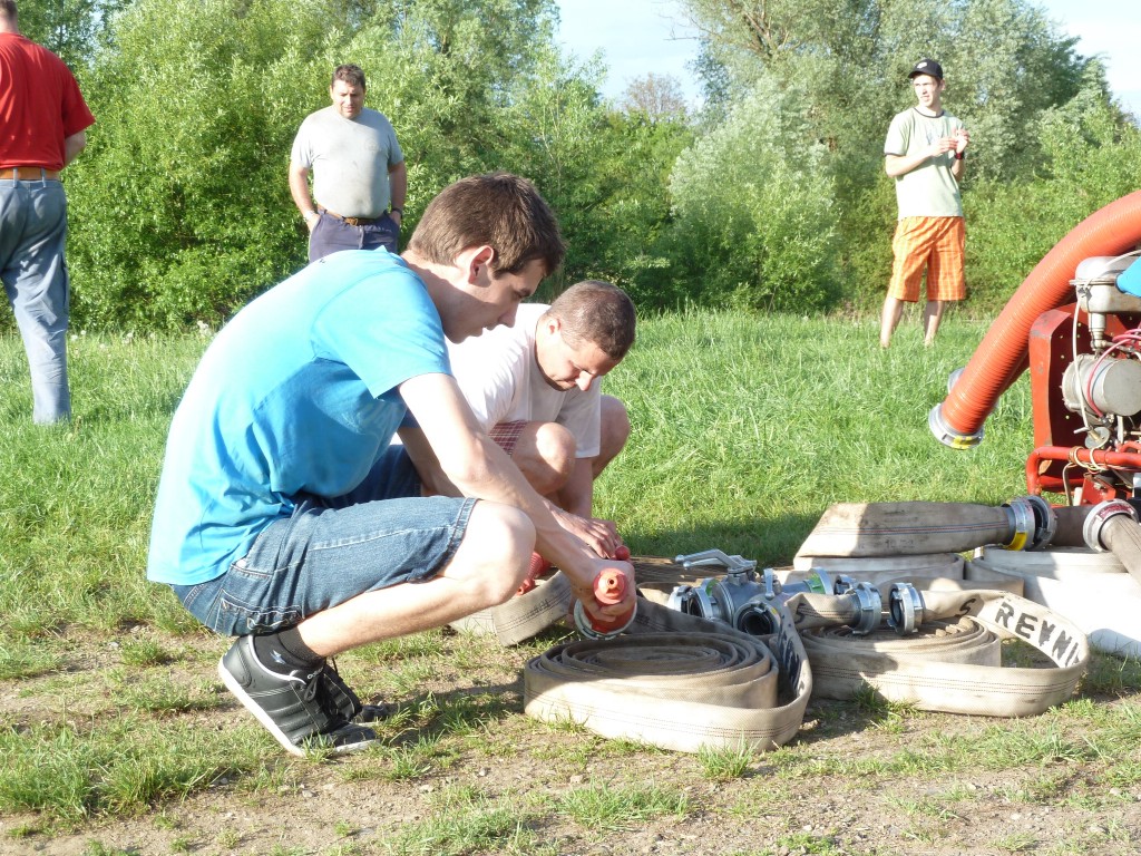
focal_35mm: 63
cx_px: 570
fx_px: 2077
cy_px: 428
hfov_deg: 30.7
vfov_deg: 23.3
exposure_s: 1/160
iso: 80
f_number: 4
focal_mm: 10.3
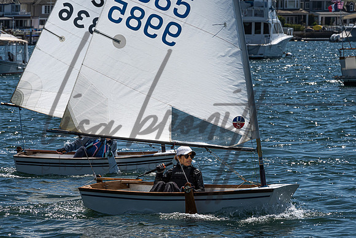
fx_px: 2425
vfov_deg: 5.6
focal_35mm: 245
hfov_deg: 8.4
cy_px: 122
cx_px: 180
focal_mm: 200
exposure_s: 1/800
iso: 250
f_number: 16
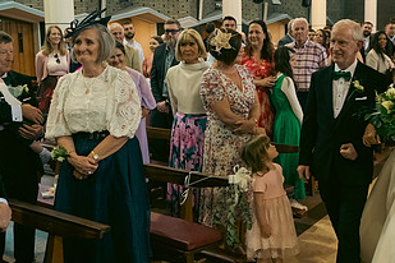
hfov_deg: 43.5
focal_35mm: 45
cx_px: 230
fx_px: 494
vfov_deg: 29.8
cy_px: 104
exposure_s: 1/160
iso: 1000
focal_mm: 24
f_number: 3.5
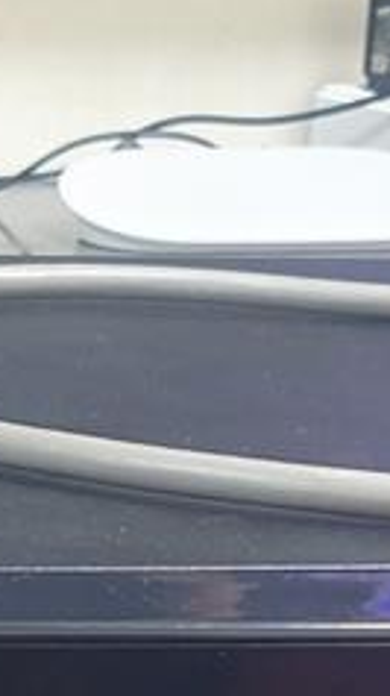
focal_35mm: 153
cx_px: -91
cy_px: 1145
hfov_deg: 7.8
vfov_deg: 13.0
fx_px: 2818
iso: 200
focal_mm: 4.32
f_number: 1.5
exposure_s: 1/40
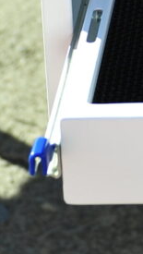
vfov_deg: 7.9
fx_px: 1723
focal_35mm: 256
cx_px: 292
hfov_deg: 4.7
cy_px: -307
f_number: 2.8
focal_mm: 35
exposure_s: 1/1250
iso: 200
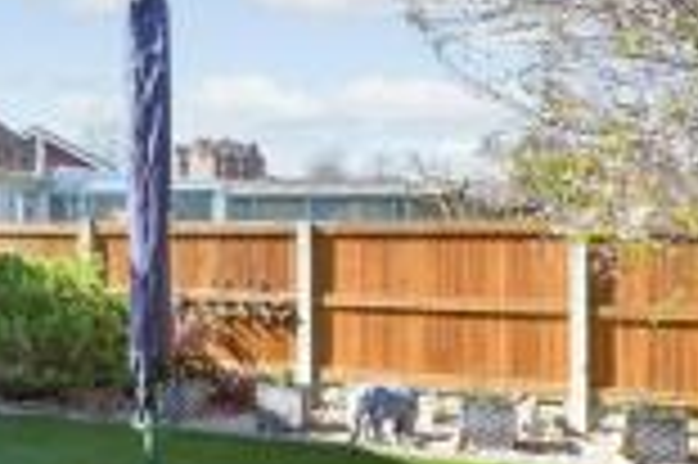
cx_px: 86
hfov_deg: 40.0
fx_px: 891
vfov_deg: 29.2
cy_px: 237
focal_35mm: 46
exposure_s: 1/160
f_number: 6.3
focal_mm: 10
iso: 160
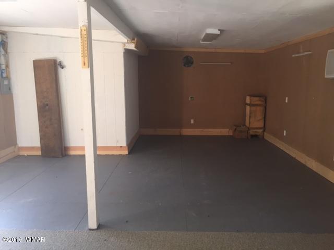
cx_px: 167
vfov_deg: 48.2
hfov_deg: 61.7
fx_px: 280
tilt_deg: -9.1
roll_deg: -0.7
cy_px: 125
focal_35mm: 29
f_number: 2.2
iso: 64
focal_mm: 4.15
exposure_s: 1/30
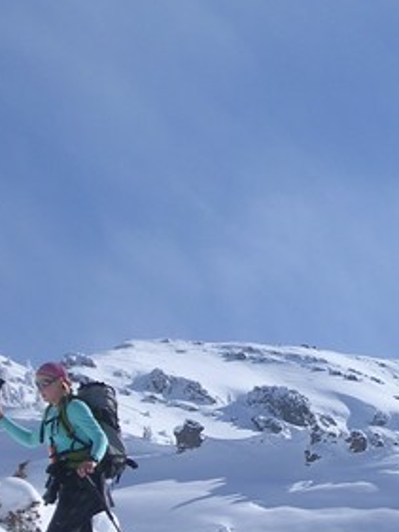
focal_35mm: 228
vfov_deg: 8.7
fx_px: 3501
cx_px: 320
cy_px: 341
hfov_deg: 6.5
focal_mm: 15.2
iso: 100
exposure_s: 1/1018
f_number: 4.5
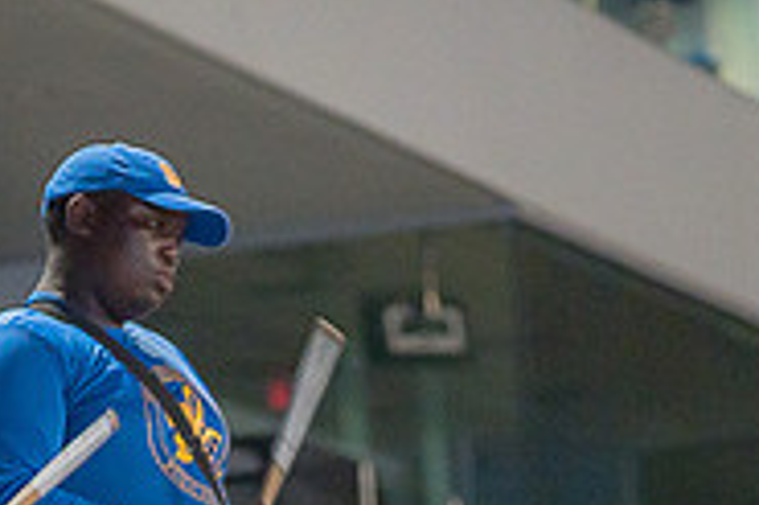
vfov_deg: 4.0
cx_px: 369
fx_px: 7267
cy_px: 558
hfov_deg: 6.0
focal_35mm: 345
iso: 2000
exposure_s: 1/200
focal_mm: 110
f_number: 4
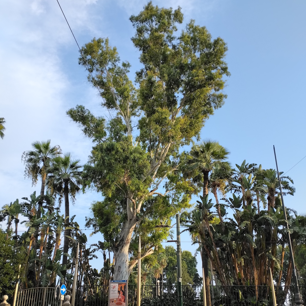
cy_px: 190
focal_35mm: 32
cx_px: 153
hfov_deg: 51.1
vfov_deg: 50.6
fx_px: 320
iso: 100
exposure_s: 1/339
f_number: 1.8
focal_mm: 4.05
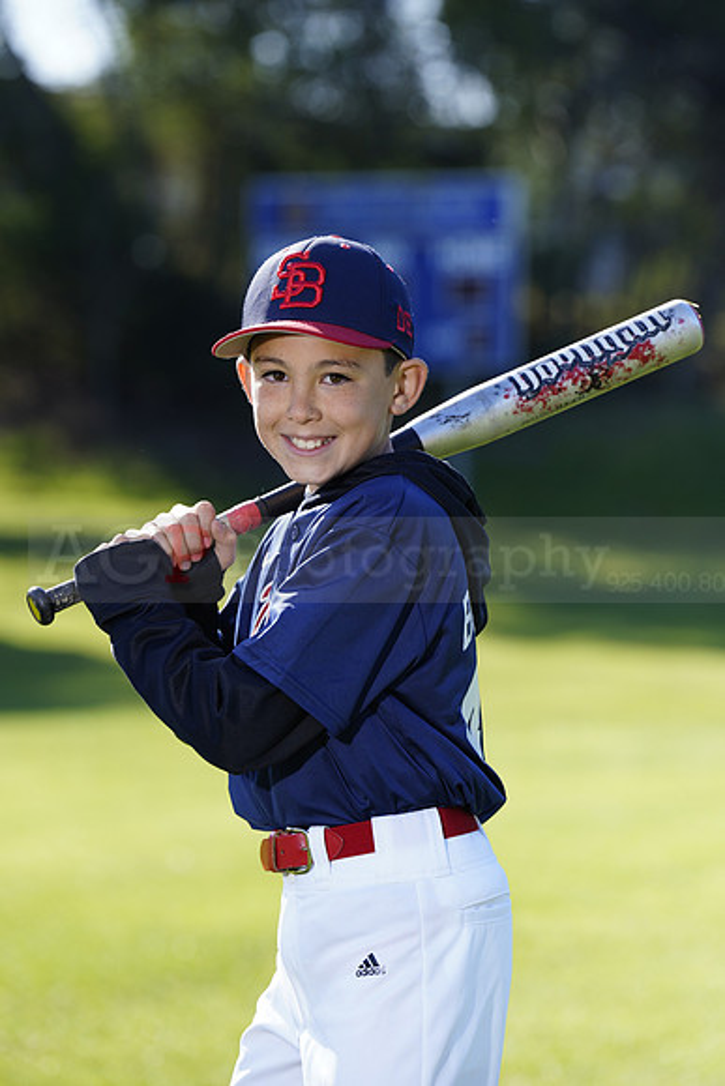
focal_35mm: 188
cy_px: 543
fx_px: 5675
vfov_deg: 10.9
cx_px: 362
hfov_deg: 7.3
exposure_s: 1/250
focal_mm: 188
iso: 100
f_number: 5
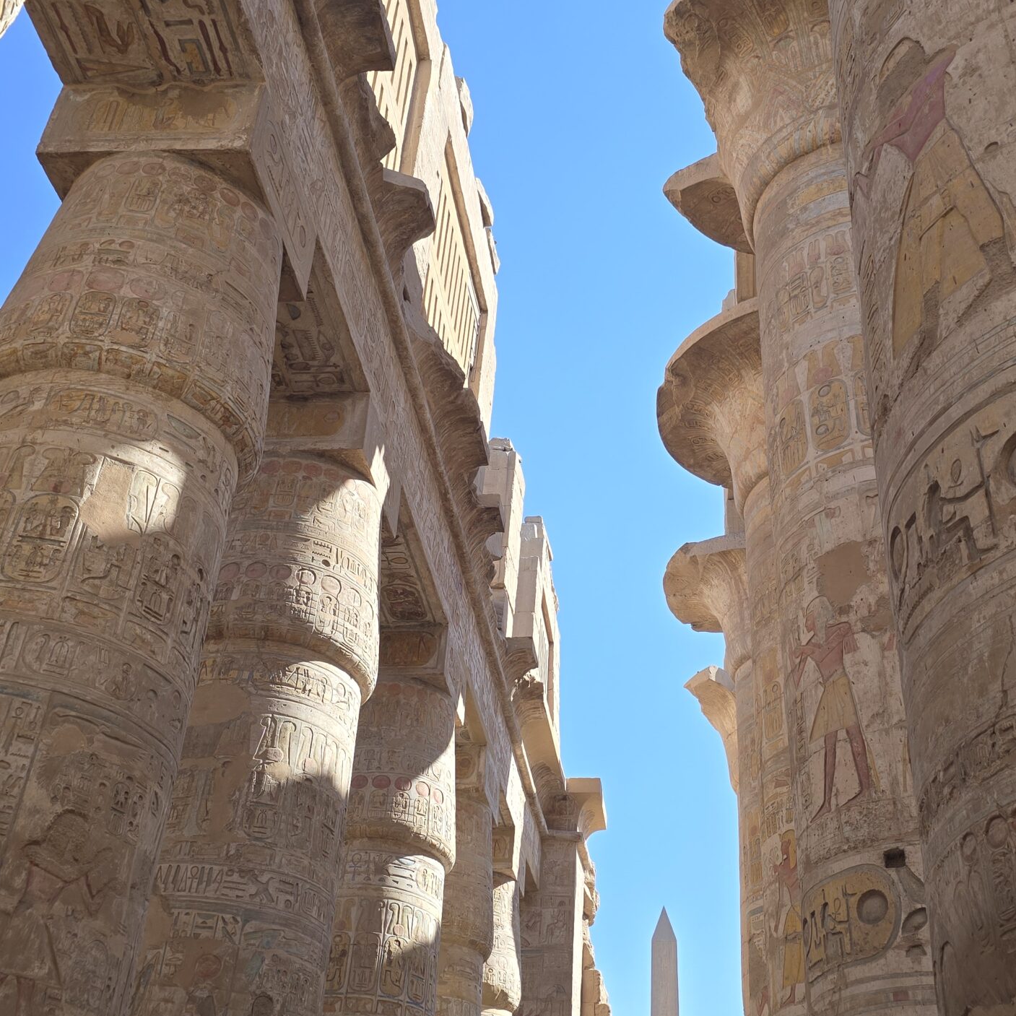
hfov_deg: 44.7
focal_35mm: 37
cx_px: 612
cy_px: 530
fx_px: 1229
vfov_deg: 44.9
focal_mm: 6.3
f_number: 1.7
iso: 12
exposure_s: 1/349
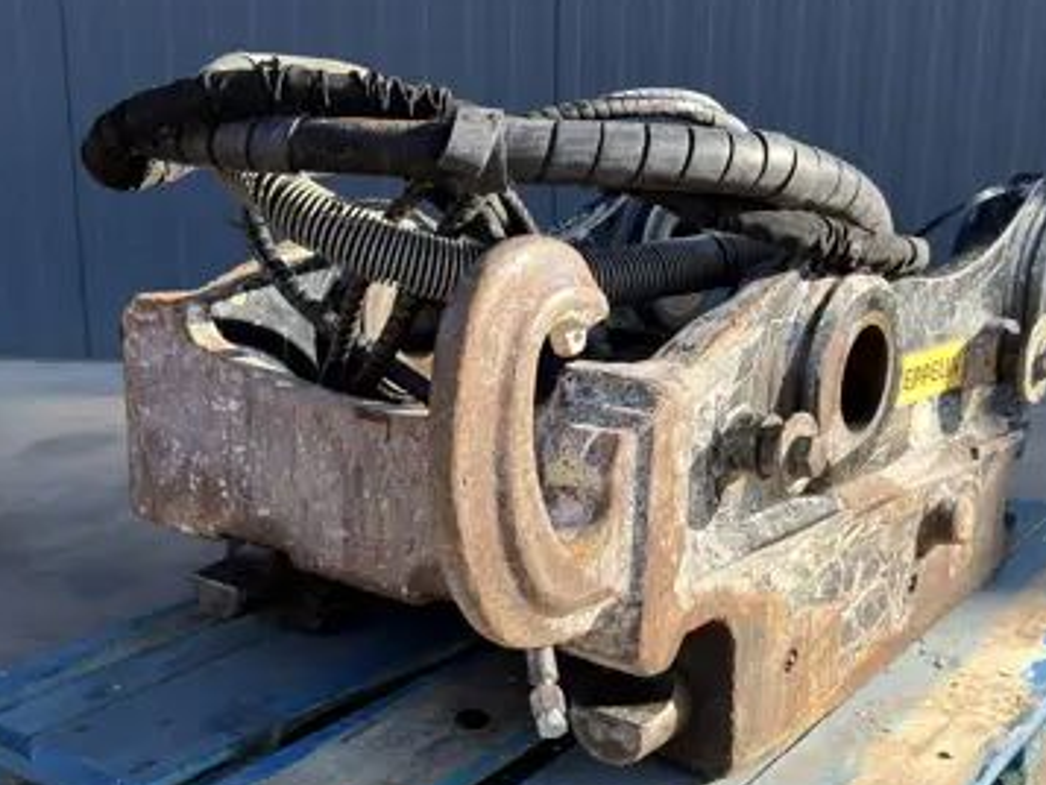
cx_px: 527
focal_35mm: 43
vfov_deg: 33.6
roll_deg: -0.4
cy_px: 451
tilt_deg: -13.4
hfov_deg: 43.8
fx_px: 1300
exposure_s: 1/980
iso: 64
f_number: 1.78
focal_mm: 6.76
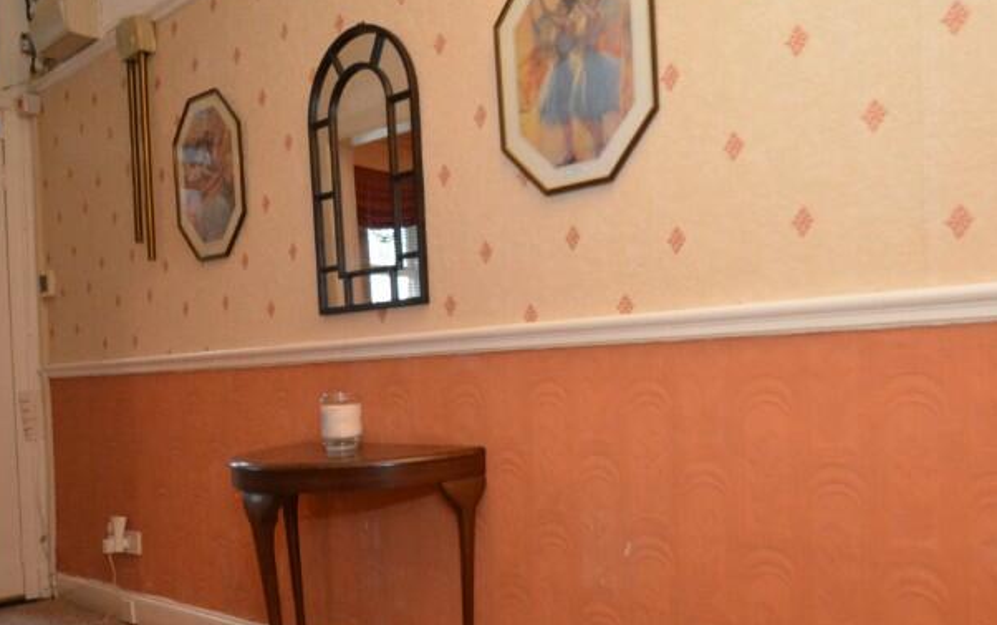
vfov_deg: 47.5
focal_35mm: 26
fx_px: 707
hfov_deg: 68.8
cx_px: 646
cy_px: 360
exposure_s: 1/60
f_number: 4
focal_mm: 10
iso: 3200
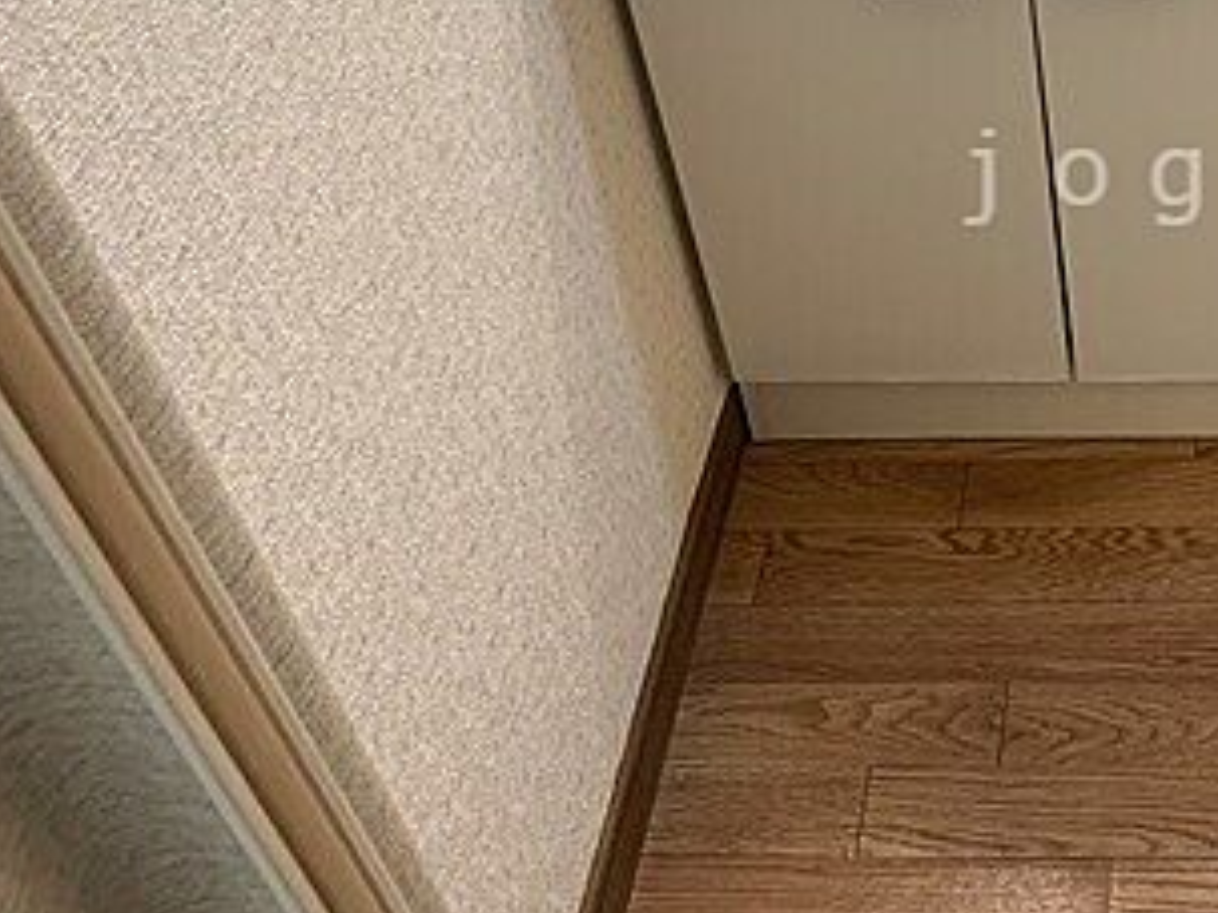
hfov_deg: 32.0
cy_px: 177
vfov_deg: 26.0
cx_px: 1238
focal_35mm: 55
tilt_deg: -41.9
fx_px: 1934
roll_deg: +1.8
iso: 160
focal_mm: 4.25
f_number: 1.8
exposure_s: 1/50
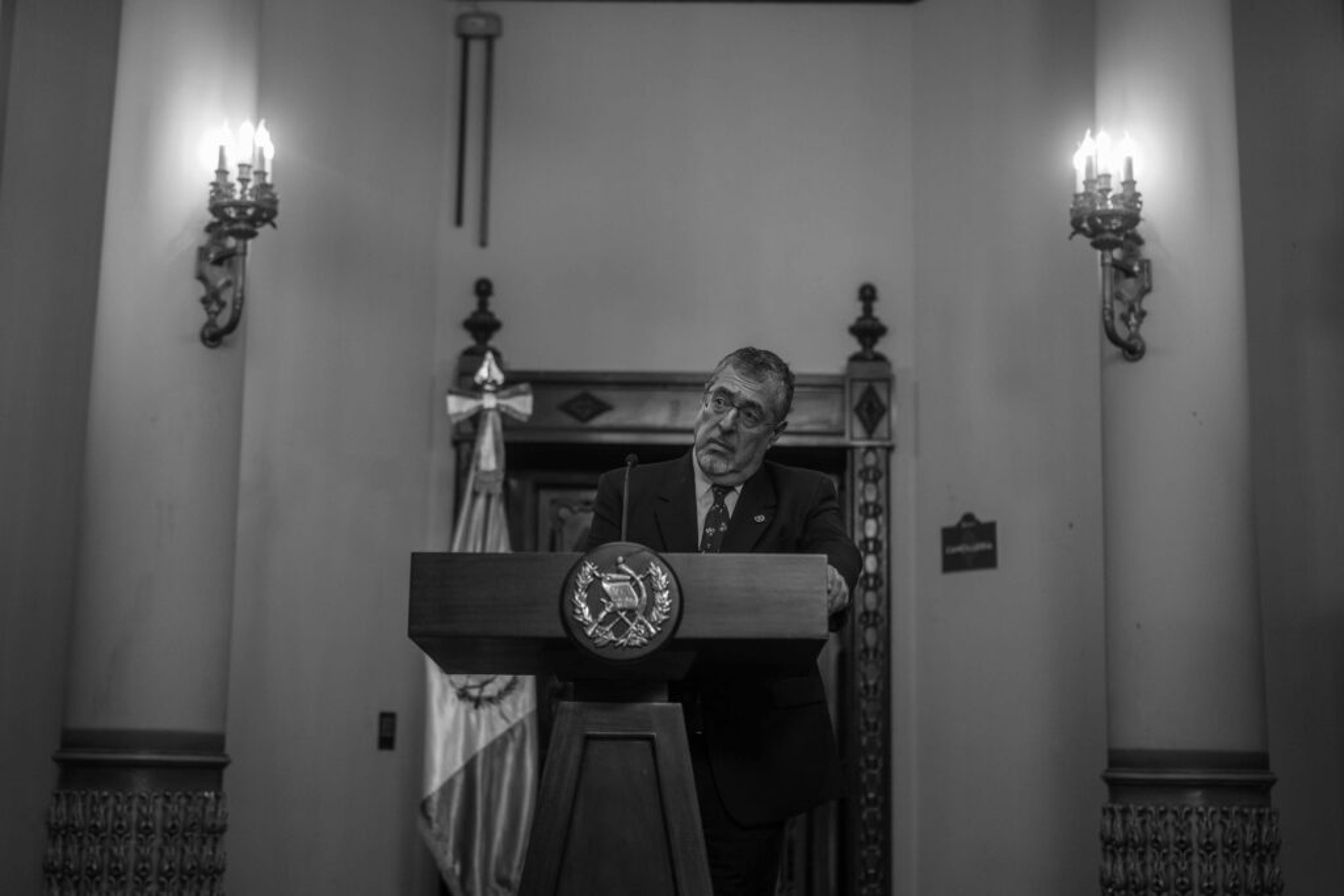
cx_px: 672
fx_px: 1867
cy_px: 448
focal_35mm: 50
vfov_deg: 27.0
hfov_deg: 39.6
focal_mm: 50
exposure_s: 1/500
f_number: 2
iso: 1600
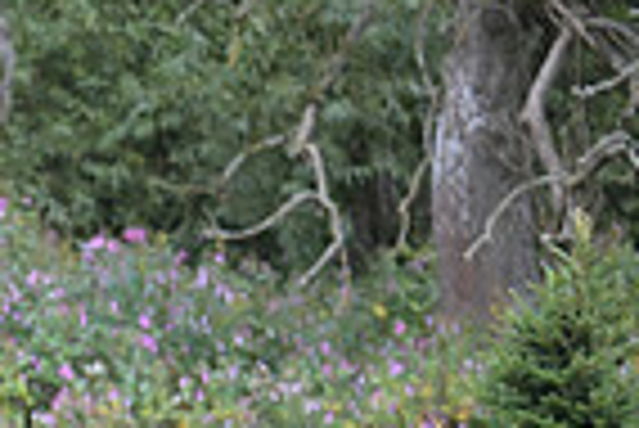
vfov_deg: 3.2
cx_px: -639
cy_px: 489
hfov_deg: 4.7
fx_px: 7605
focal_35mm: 428
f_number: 3.2
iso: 2000
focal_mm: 105
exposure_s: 1/1000
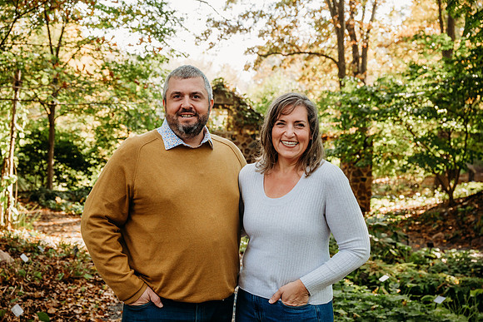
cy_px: 161
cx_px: 242
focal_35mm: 40
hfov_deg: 48.4
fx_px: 537
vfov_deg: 33.4
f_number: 4.5
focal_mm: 40
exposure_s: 1/320
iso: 500
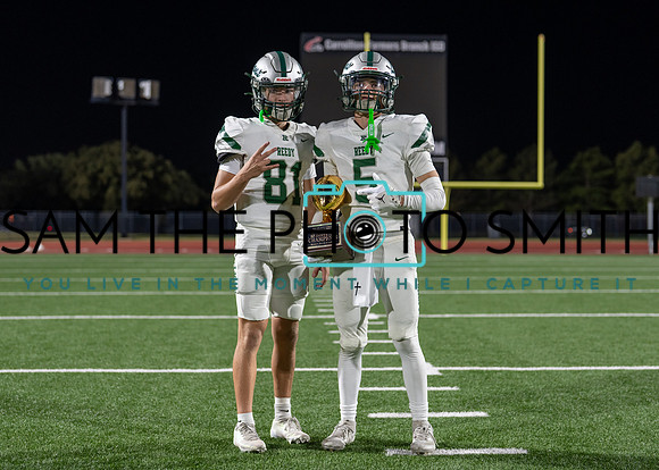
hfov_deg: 33.4
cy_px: 237
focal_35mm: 59
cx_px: 324
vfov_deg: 24.2
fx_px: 1098
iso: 800
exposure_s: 1/500
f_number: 2
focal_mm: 50
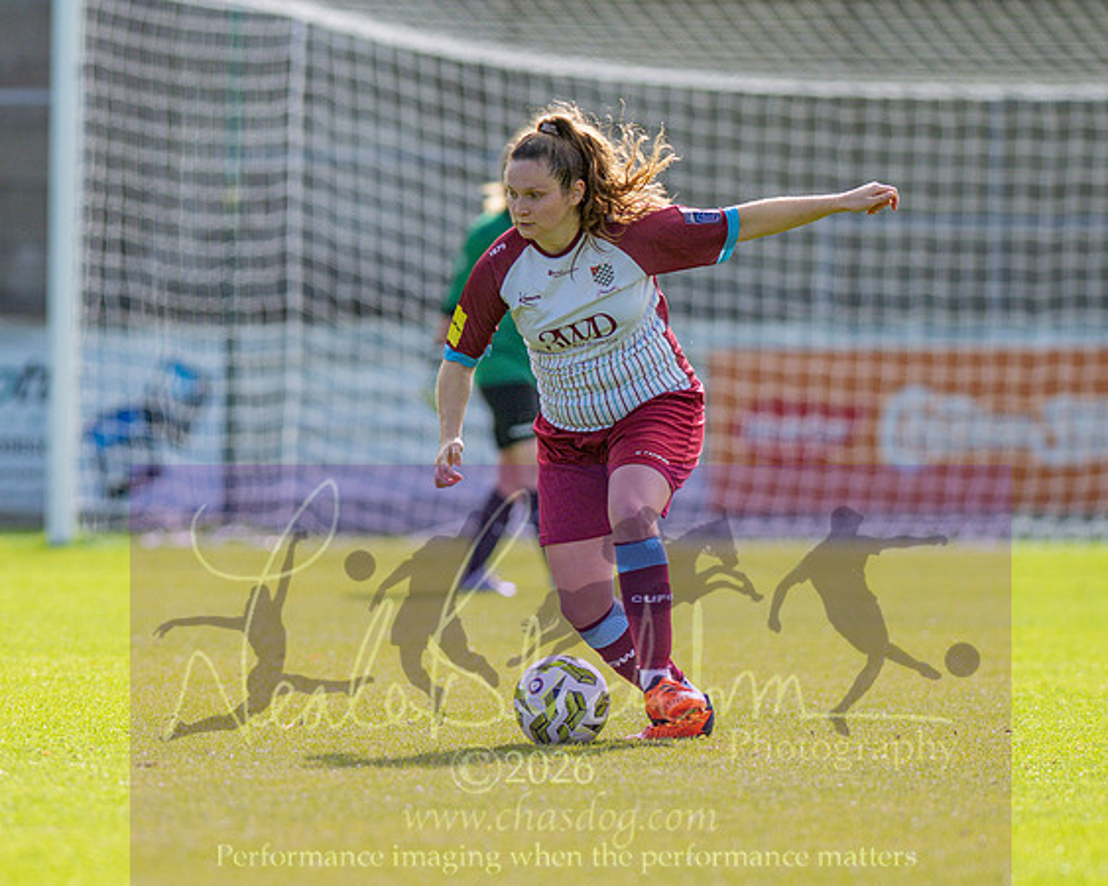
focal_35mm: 604
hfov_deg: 3.2
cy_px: 466
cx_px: 447
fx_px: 19810
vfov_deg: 2.6
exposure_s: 1/3200
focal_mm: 300
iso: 200
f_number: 2.8
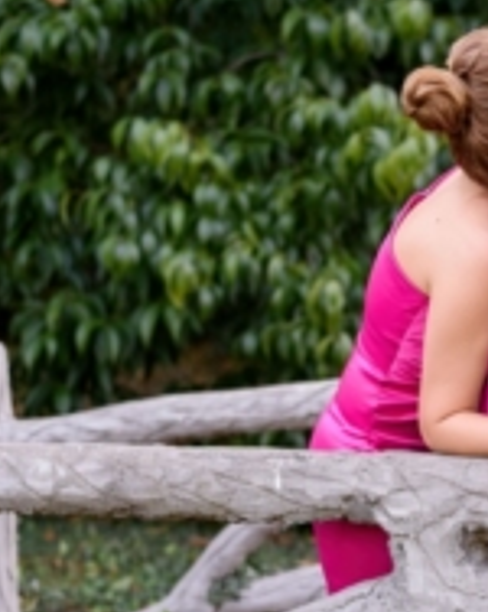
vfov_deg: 15.3
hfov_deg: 12.1
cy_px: 466
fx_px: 2260
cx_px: 586
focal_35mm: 125
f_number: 2.8
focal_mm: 50
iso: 500
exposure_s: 1/320
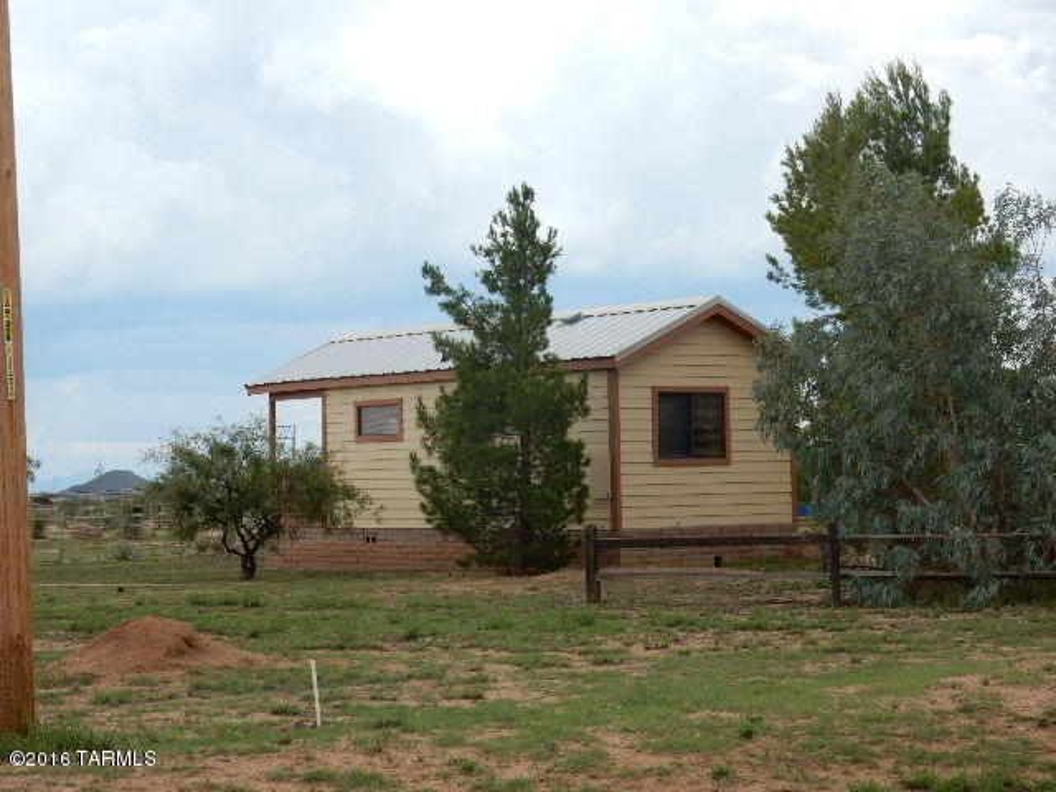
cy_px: 396
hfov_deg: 23.3
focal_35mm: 84
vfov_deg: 17.6
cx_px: 528
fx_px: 2563
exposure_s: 1/400
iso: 125
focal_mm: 14.9
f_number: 5
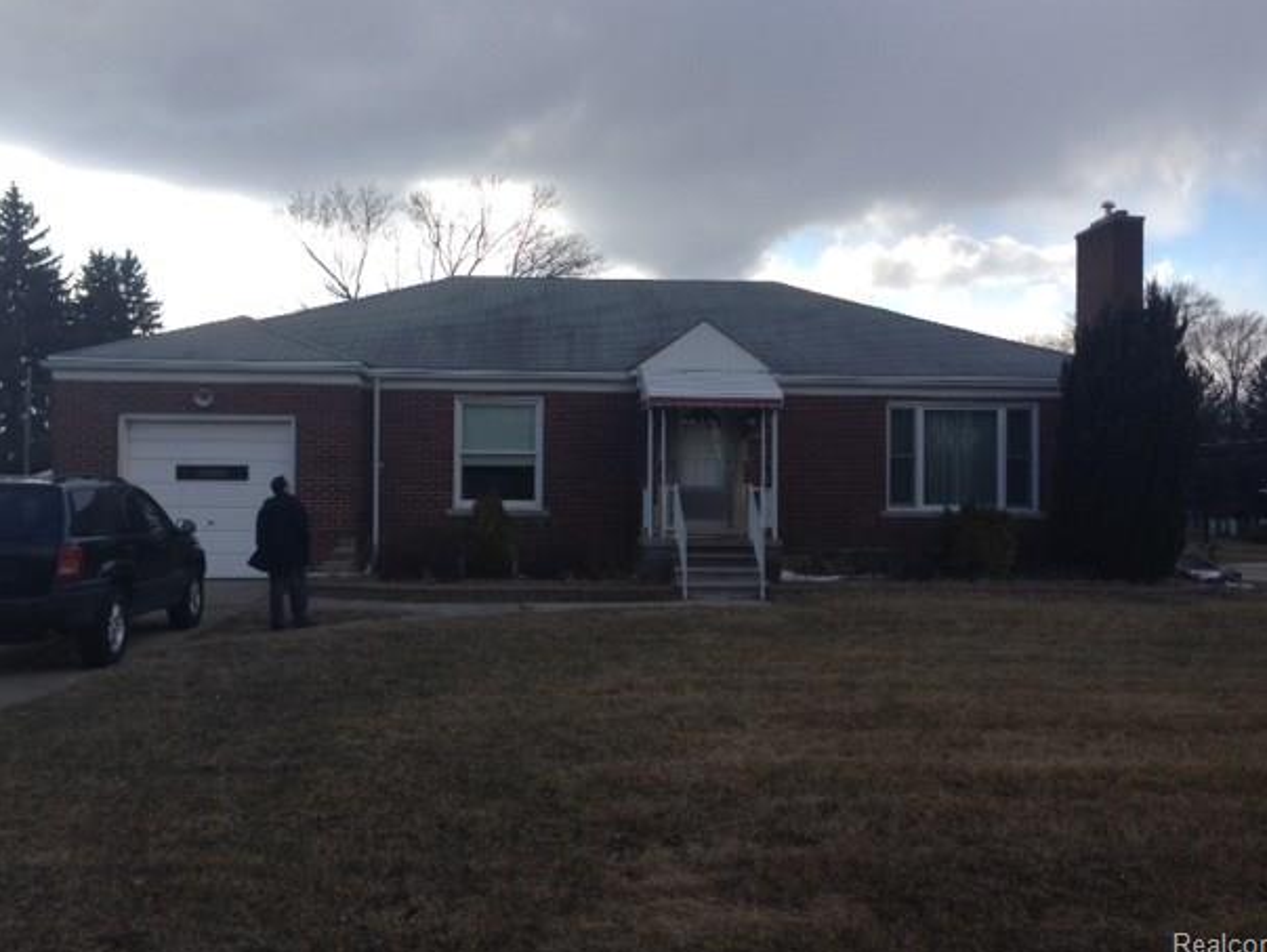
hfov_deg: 52.6
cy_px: 460
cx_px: 637
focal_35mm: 35
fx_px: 1282
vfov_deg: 40.7
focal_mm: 4.12
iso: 50
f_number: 2.4
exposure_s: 1/1022
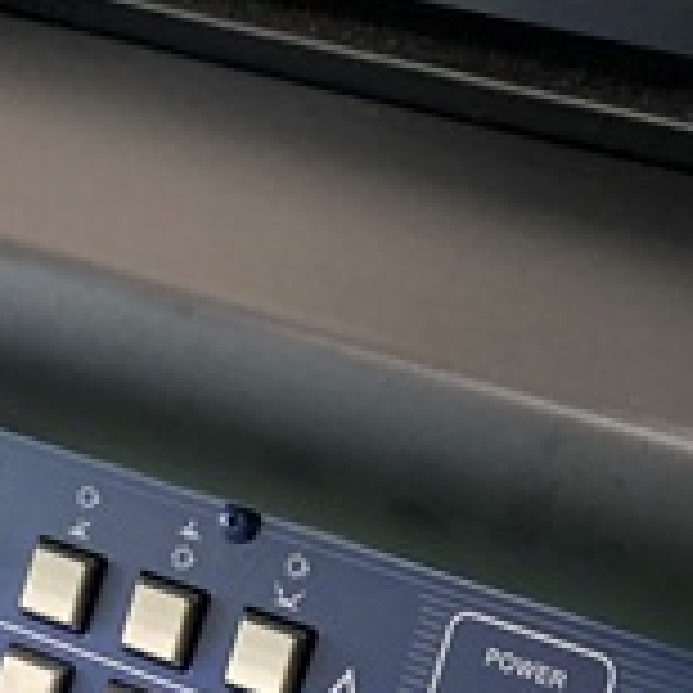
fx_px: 2333
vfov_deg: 16.7
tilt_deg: -31.9
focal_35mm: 103
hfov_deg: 16.9
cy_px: 608
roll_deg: +0.2
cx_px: 450
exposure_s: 1/60
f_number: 1.8
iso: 160
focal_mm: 3.99
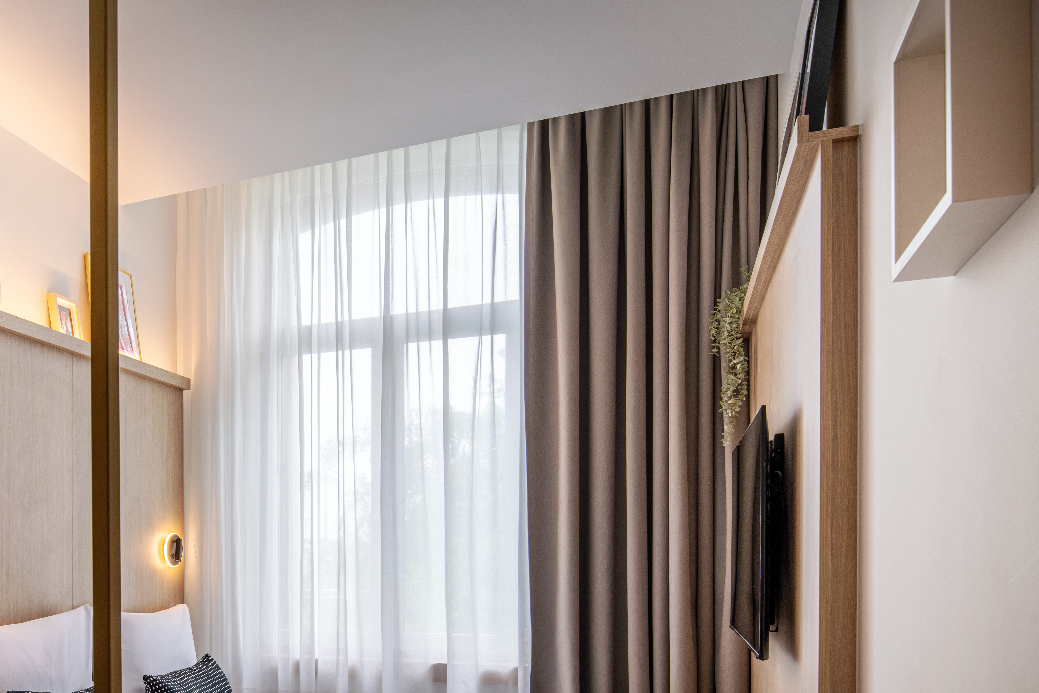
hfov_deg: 57.7
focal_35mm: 31
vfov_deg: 40.6
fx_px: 895
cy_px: 552
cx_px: 282
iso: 125
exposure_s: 1/13
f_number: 11
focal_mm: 19
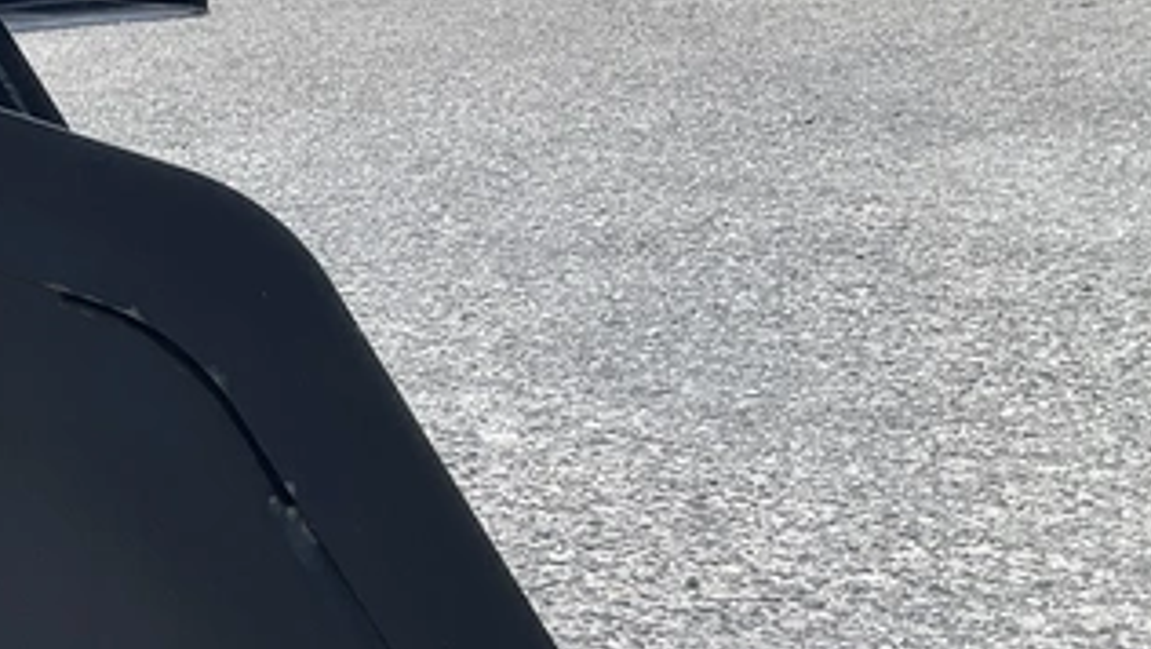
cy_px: 640
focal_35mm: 75
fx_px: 2290
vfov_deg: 15.8
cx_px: -117
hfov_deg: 26.1
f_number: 1.8
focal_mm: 3
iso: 25
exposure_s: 1/509
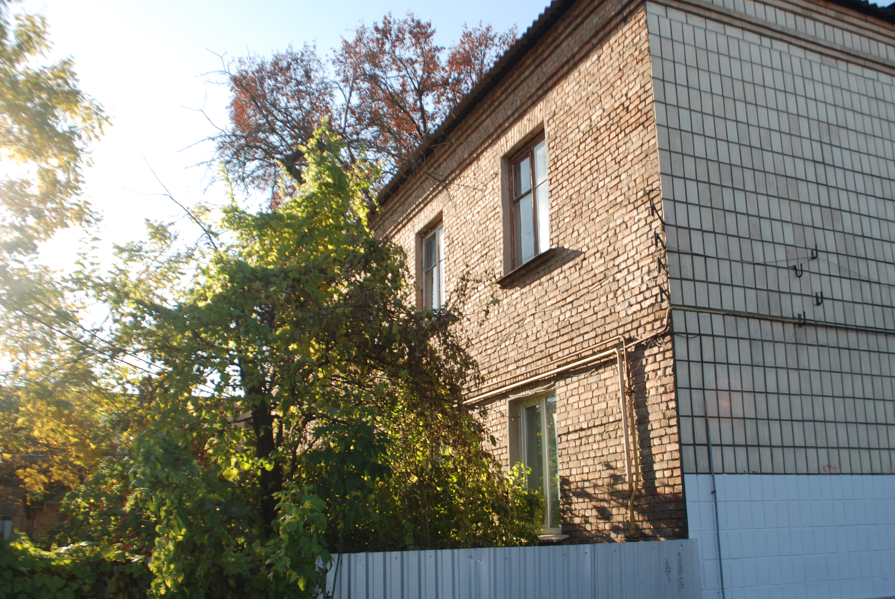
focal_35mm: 33
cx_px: 478
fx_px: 821
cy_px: 324
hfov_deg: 57.1
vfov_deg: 40.0
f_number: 6.3
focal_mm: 18
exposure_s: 1/160
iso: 100
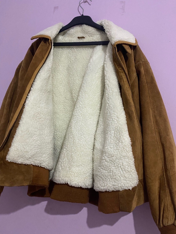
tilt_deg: +4.2
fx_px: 176
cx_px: 88
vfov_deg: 67.3
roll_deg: -6.6
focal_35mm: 26
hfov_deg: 53.1
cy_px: 117
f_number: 1.8
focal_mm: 4.25
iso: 500
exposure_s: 1/25
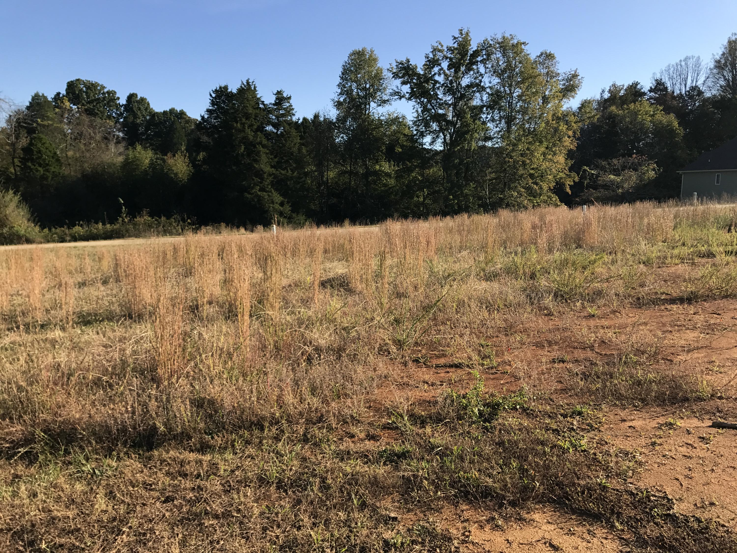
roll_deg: -0.7
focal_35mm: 28
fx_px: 596
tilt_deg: -8.0
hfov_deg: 63.4
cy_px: 276
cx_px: 368
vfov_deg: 49.7
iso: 20
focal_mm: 3.99
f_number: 1.8
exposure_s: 1/1212
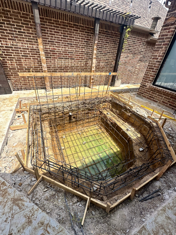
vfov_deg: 102.1
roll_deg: -7.1
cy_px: 118
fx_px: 95
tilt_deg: -34.0
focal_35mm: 14
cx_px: 88
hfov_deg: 85.7
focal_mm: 2.22
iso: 40
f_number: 2.2
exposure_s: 1/1171
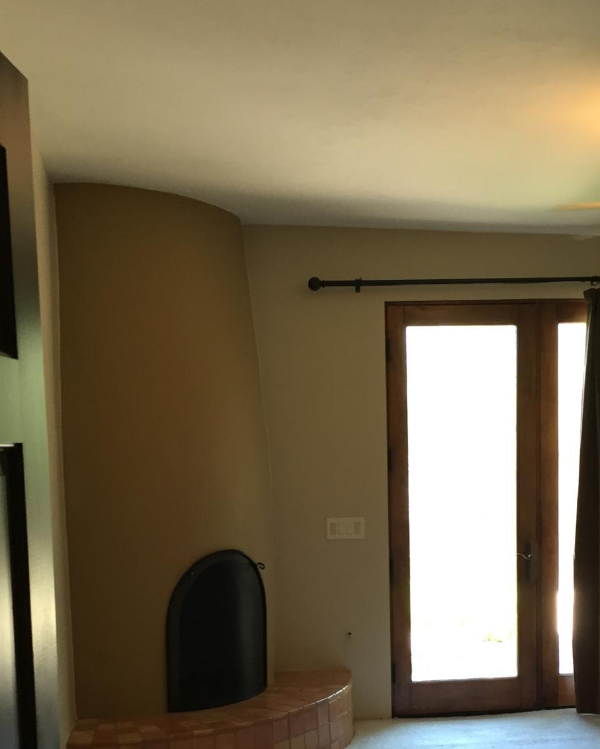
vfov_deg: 36.4
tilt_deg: -2.6
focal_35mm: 50
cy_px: 568
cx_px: 325
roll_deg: +0.8
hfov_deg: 30.2
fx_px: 1110
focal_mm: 4.15
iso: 80
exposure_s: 1/30
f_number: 2.2
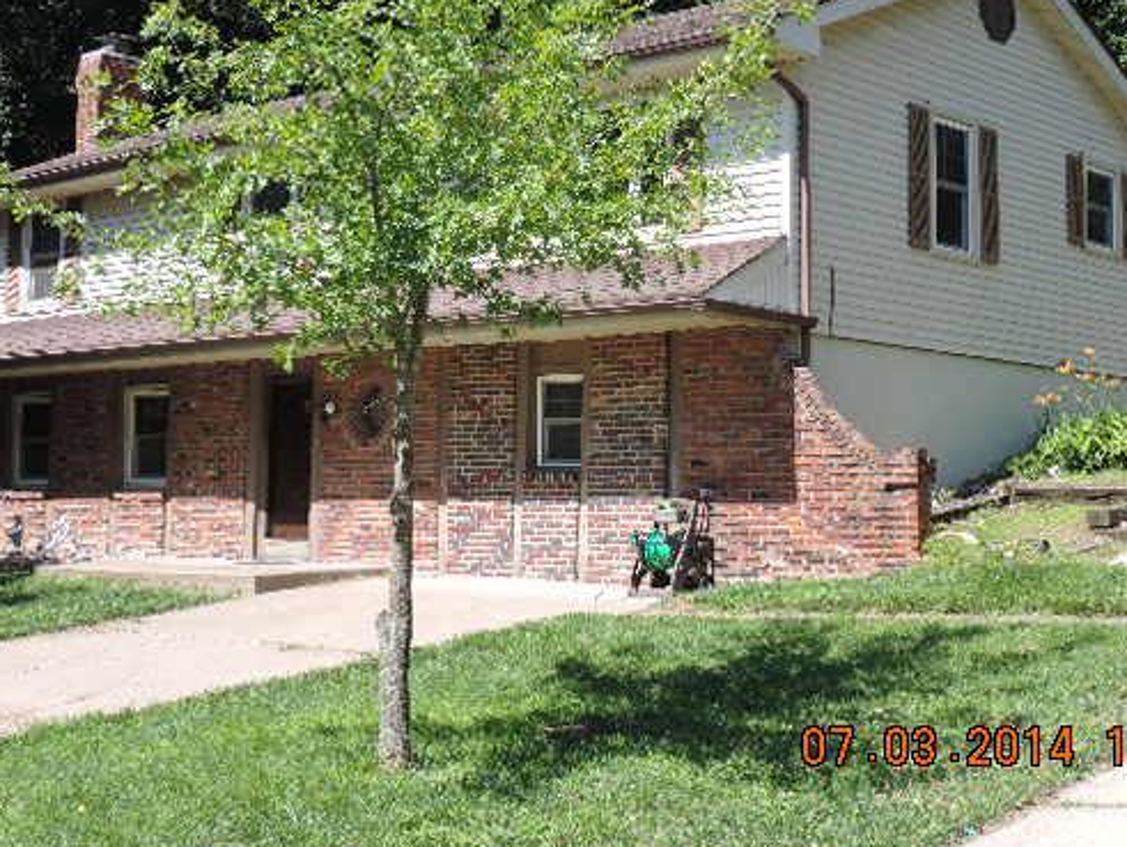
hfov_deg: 34.3
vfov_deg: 26.1
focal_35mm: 56
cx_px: 581
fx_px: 1825
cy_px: 321
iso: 80
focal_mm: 7.6
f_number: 3.4
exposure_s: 1/400
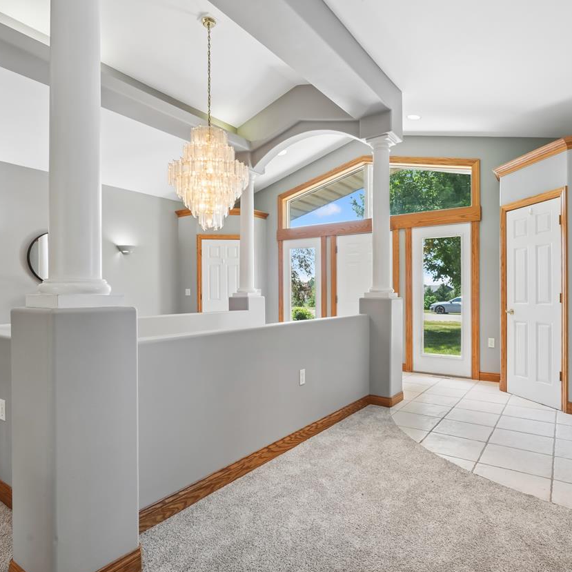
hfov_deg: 72.1
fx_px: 393
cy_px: 289
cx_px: 279
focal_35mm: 21
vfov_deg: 72.1
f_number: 10
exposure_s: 1/15
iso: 400
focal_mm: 16
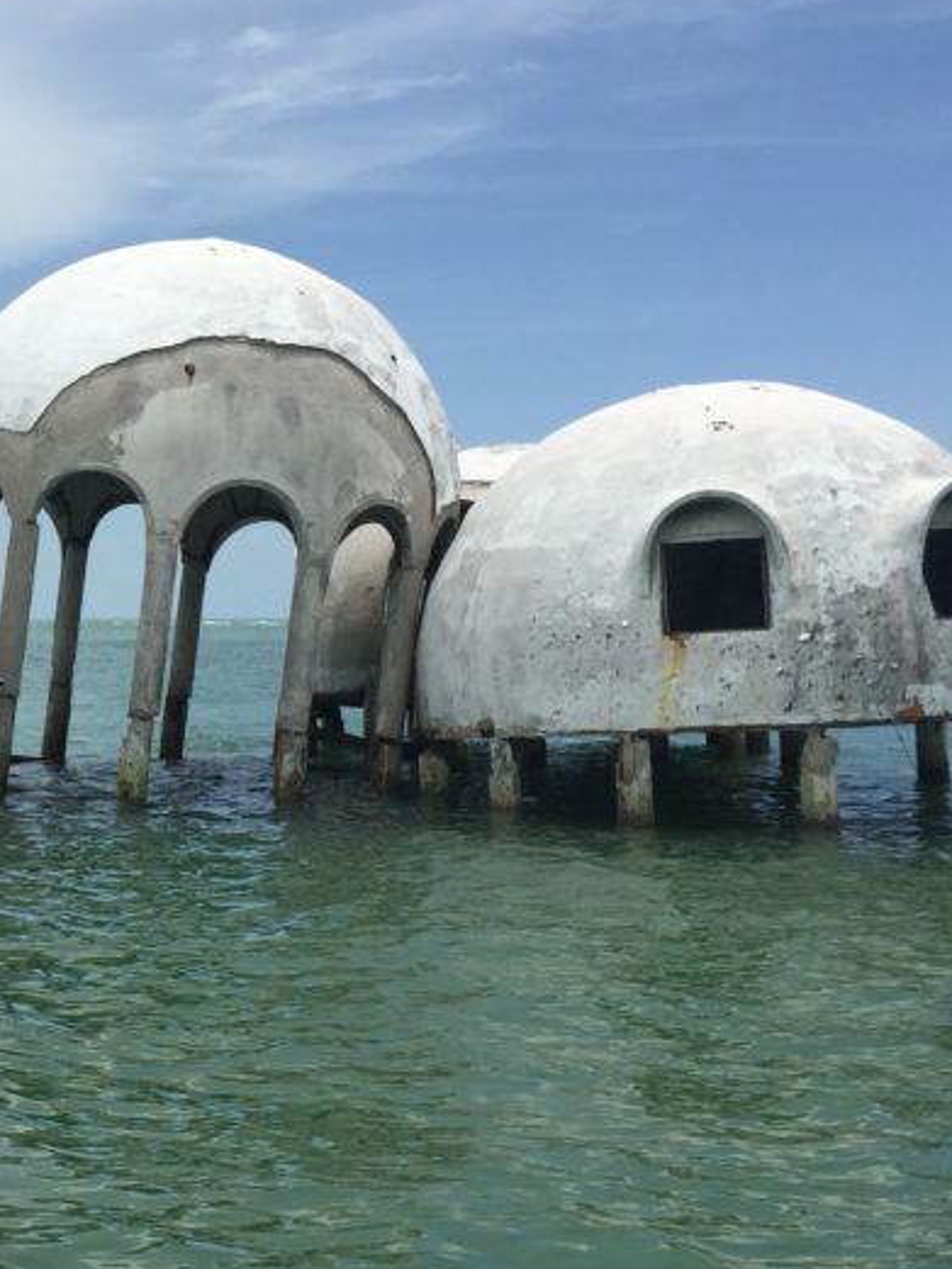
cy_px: 667
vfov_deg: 33.8
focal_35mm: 57
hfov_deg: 24.2
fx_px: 2089
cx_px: -58
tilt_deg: -2.6
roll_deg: -2.2
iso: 32
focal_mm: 4.15
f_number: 2.2
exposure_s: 1/4405
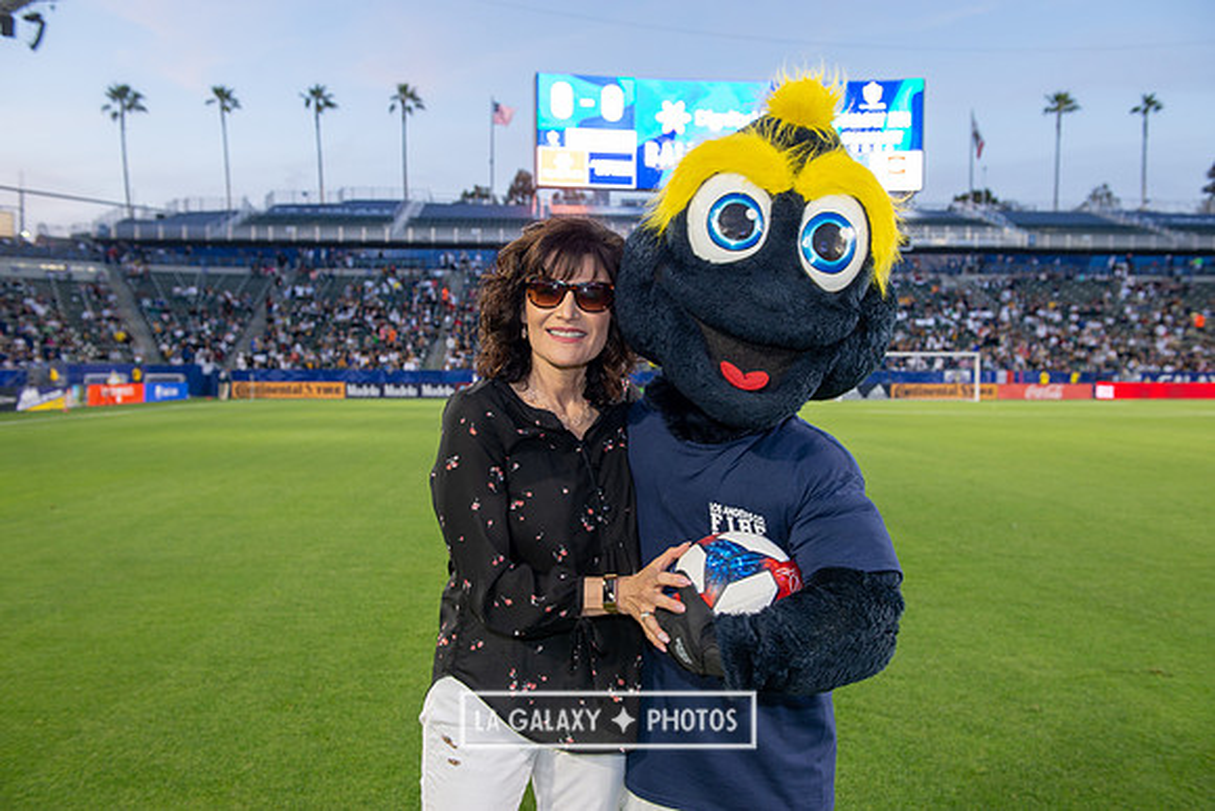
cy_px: 406
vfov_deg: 41.1
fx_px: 1080
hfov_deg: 58.7
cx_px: 608
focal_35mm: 32
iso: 250
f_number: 5
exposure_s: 1/60
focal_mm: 32
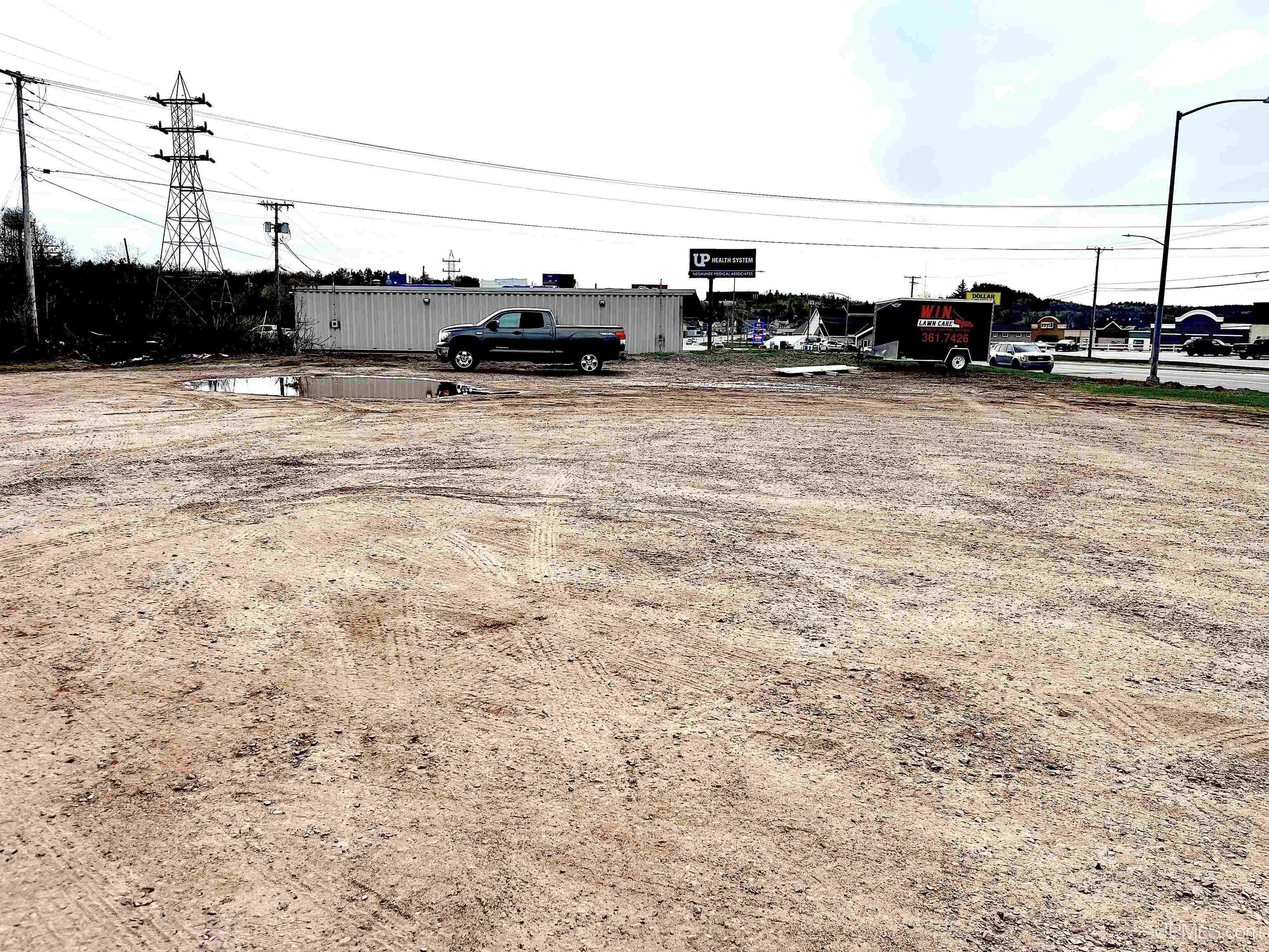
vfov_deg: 53.1
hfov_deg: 67.3
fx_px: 953
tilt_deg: -9.1
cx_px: 634
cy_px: 476
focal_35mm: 26
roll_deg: -0.7
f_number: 1.6
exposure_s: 1/4016
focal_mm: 5.1
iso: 50
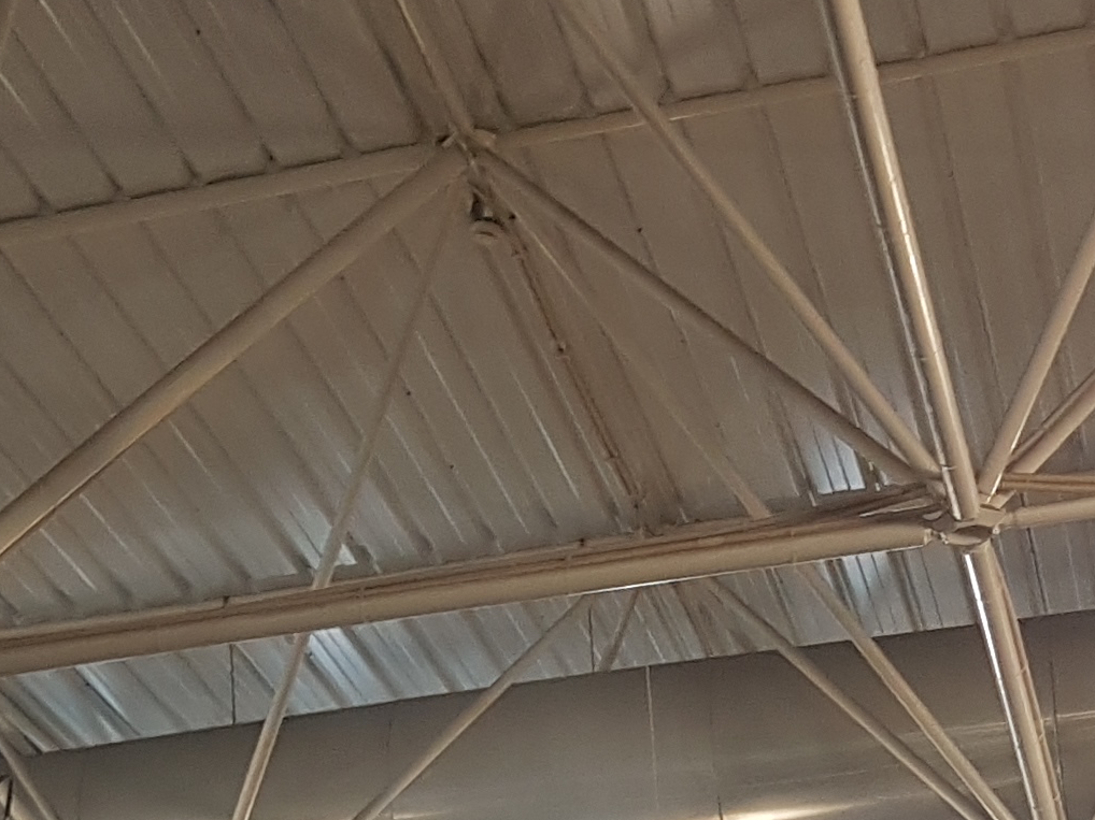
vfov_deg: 13.4
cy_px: 1300
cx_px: 264
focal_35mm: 103
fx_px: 3257
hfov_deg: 18.9
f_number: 1.7
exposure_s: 1/50
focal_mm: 4.2
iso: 100
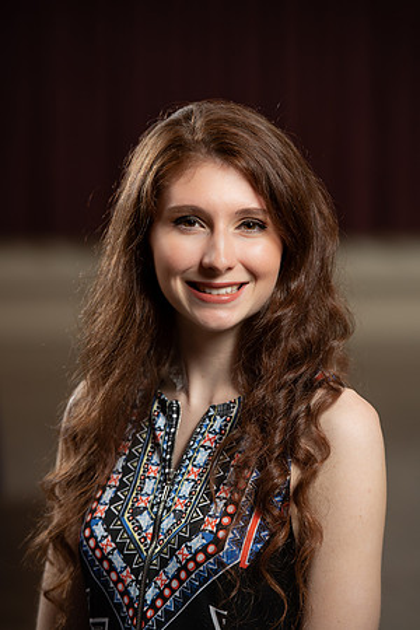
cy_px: 315
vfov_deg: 12.5
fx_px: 2887
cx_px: 210
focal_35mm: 165
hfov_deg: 8.3
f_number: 5
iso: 500
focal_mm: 165
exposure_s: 1/160
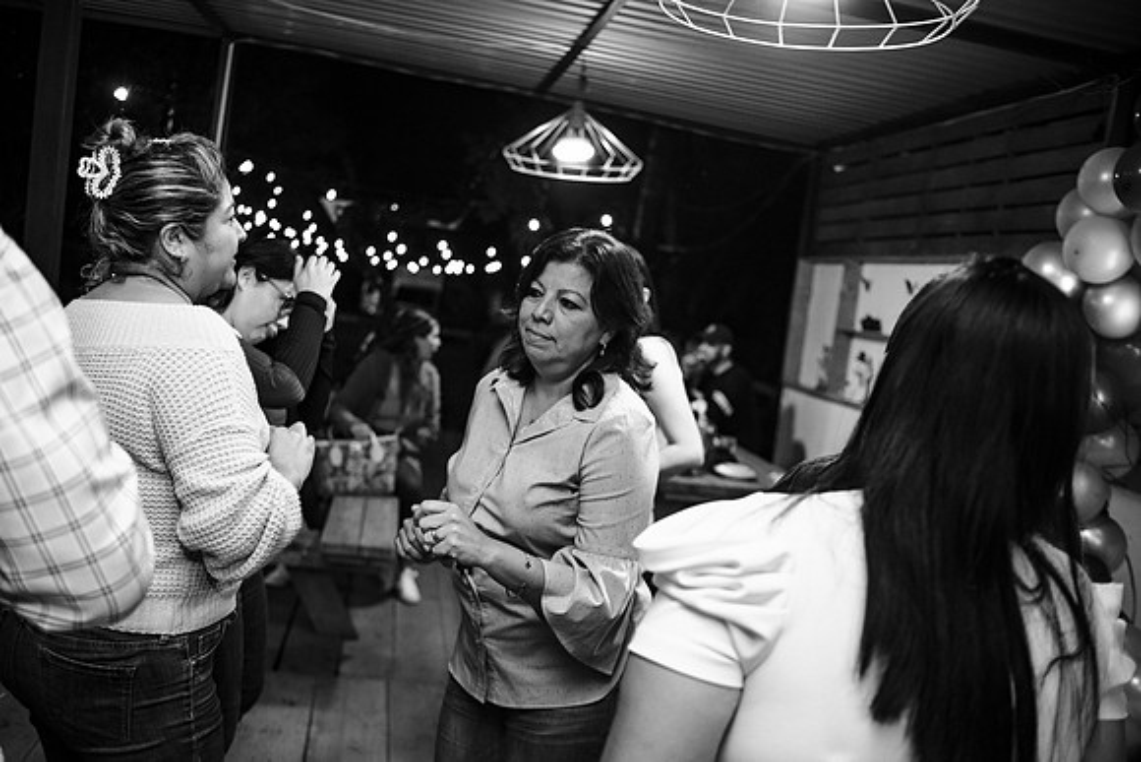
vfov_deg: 37.9
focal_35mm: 35
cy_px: 381
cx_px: 570
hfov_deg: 54.4
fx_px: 1110
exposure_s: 1/125
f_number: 3.2
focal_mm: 35
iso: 1000
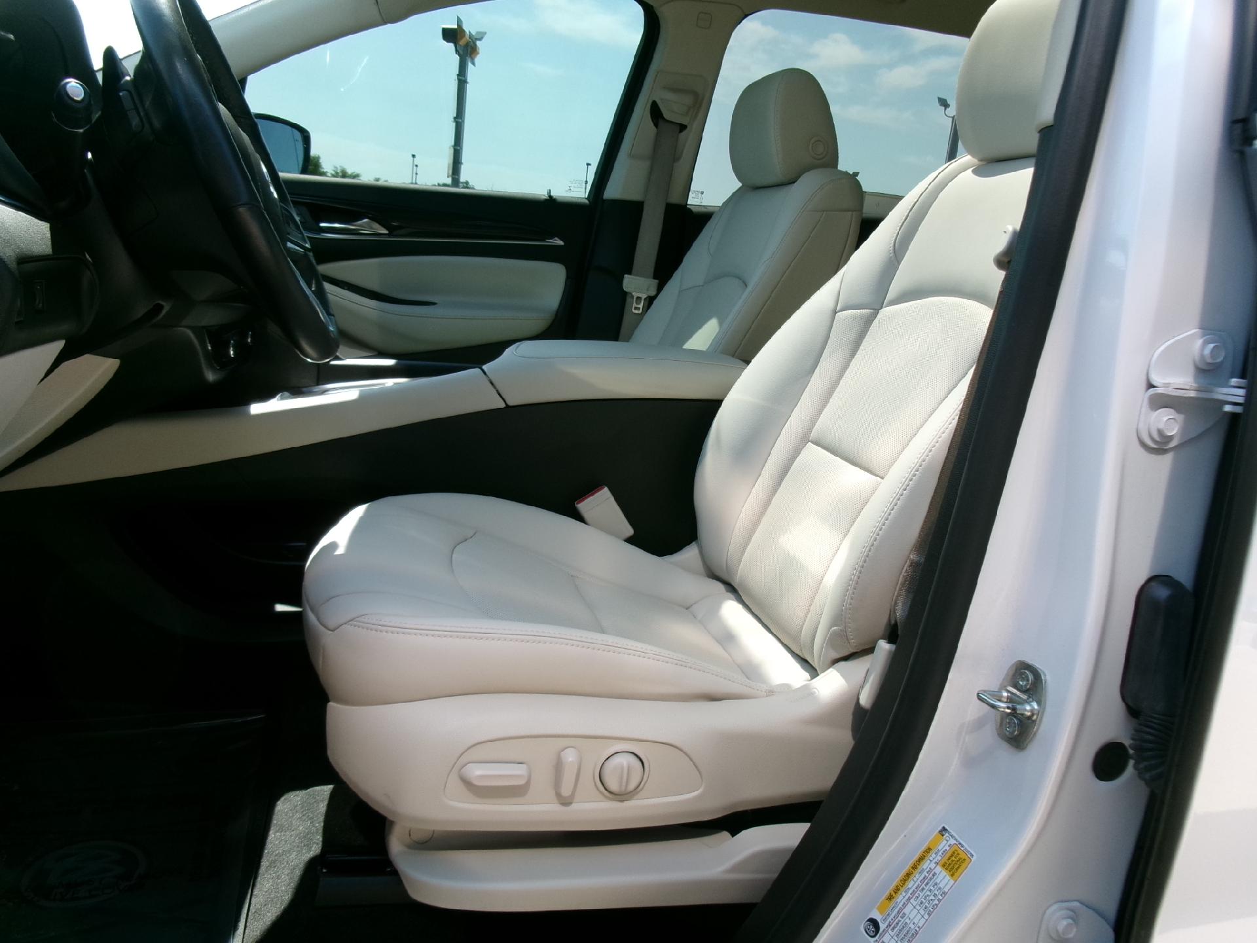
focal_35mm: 28
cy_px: 472
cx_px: 628
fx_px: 1017
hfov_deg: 63.4
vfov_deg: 49.7
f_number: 3.9
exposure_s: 1/200
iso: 100
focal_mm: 5.1
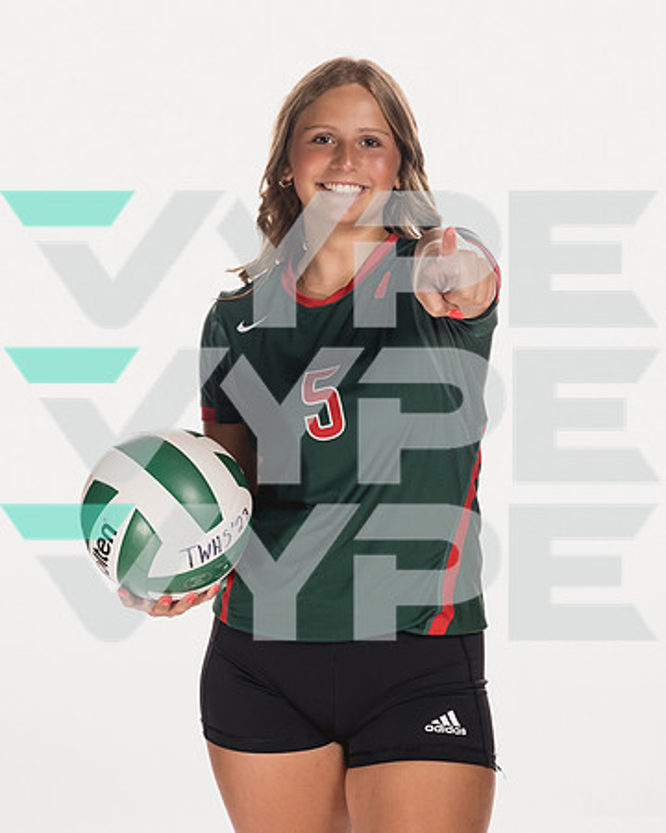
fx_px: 2136
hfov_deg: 17.7
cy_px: 413
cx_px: 356
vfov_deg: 22.1
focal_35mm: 87
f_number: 5.6
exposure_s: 1/250
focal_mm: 61
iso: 400
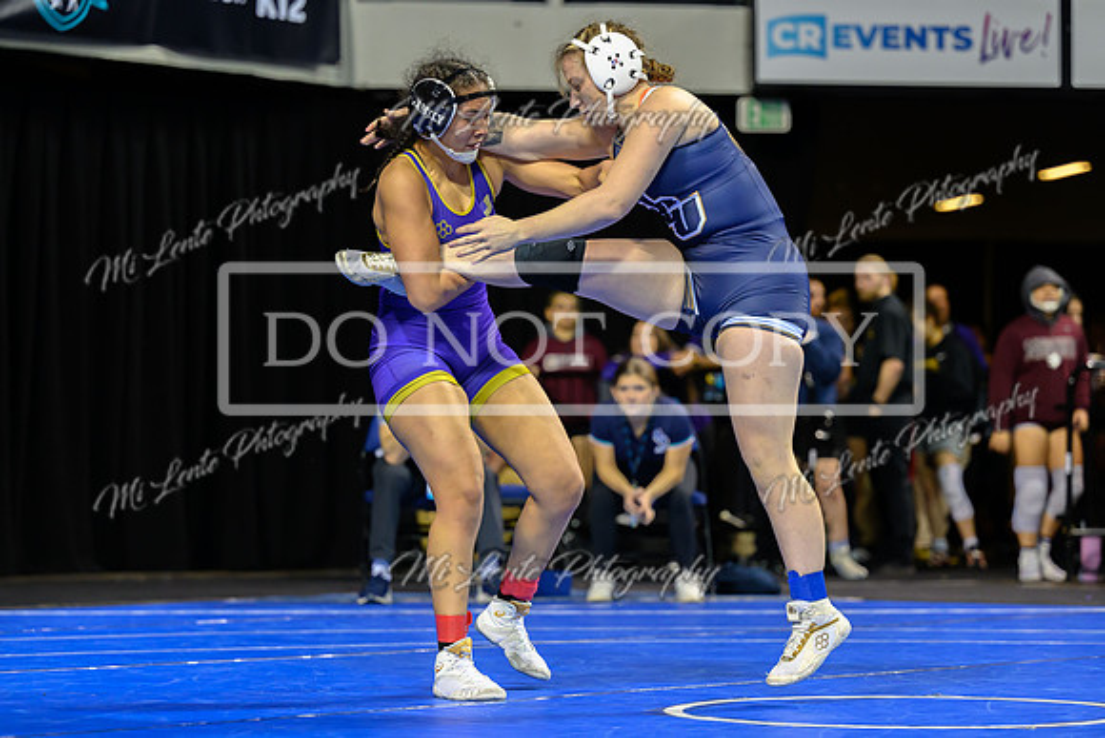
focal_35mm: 123
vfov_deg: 11.2
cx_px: 560
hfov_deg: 16.7
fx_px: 3761
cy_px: 373
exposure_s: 1/800
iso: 3200
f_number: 2.8
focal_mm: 110
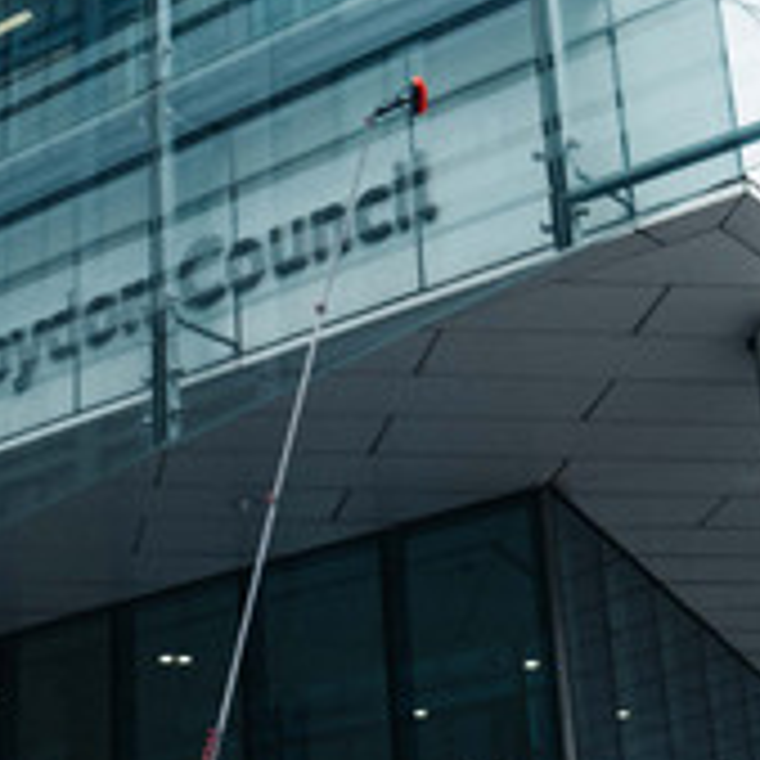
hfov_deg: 19.8
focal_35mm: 87
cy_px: 288
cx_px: 191
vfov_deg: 19.9
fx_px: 2161
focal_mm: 18
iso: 200
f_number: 2.8
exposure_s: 1/250
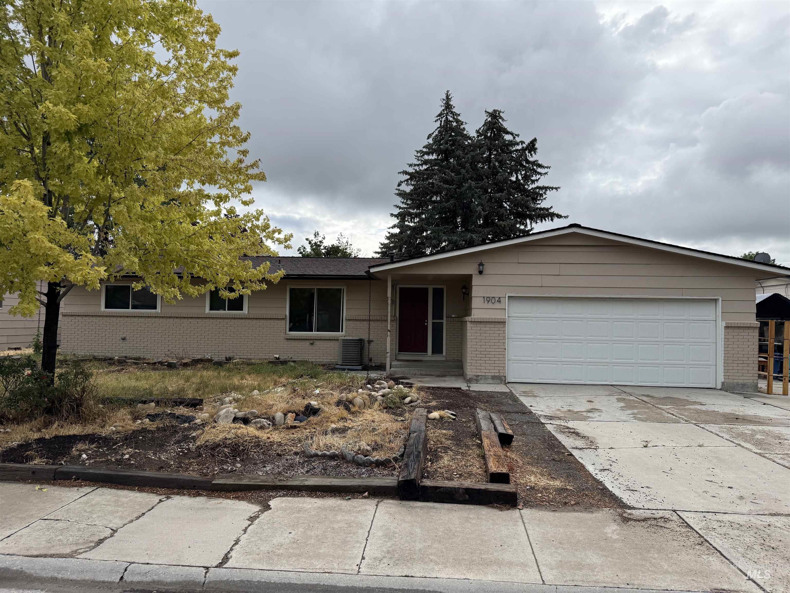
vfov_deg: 56.8
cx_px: 395
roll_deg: -1.3
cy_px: 296
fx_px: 548
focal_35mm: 24
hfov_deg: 71.6
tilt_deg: +4.9
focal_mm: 6.76
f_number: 1.78
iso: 100
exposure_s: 1/3425
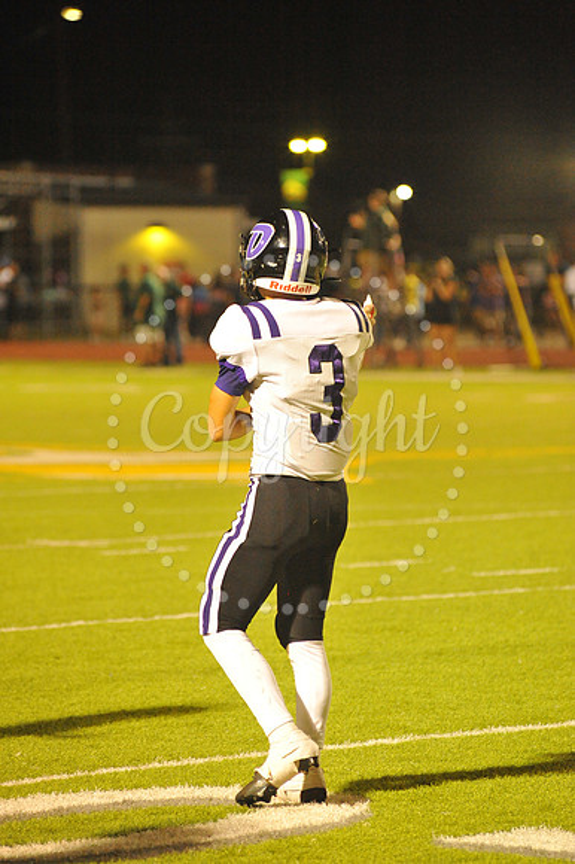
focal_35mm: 200
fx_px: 4797
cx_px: 288
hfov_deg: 6.9
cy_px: 432
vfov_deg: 10.3
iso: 6400
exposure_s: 1/200
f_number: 5
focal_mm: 200
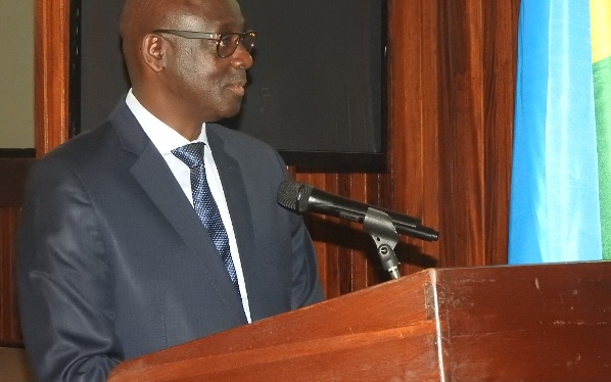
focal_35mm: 133
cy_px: 164
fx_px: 2215
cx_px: 306
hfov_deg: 15.7
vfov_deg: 9.9
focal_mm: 22.4
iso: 1600
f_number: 5
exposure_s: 1/60
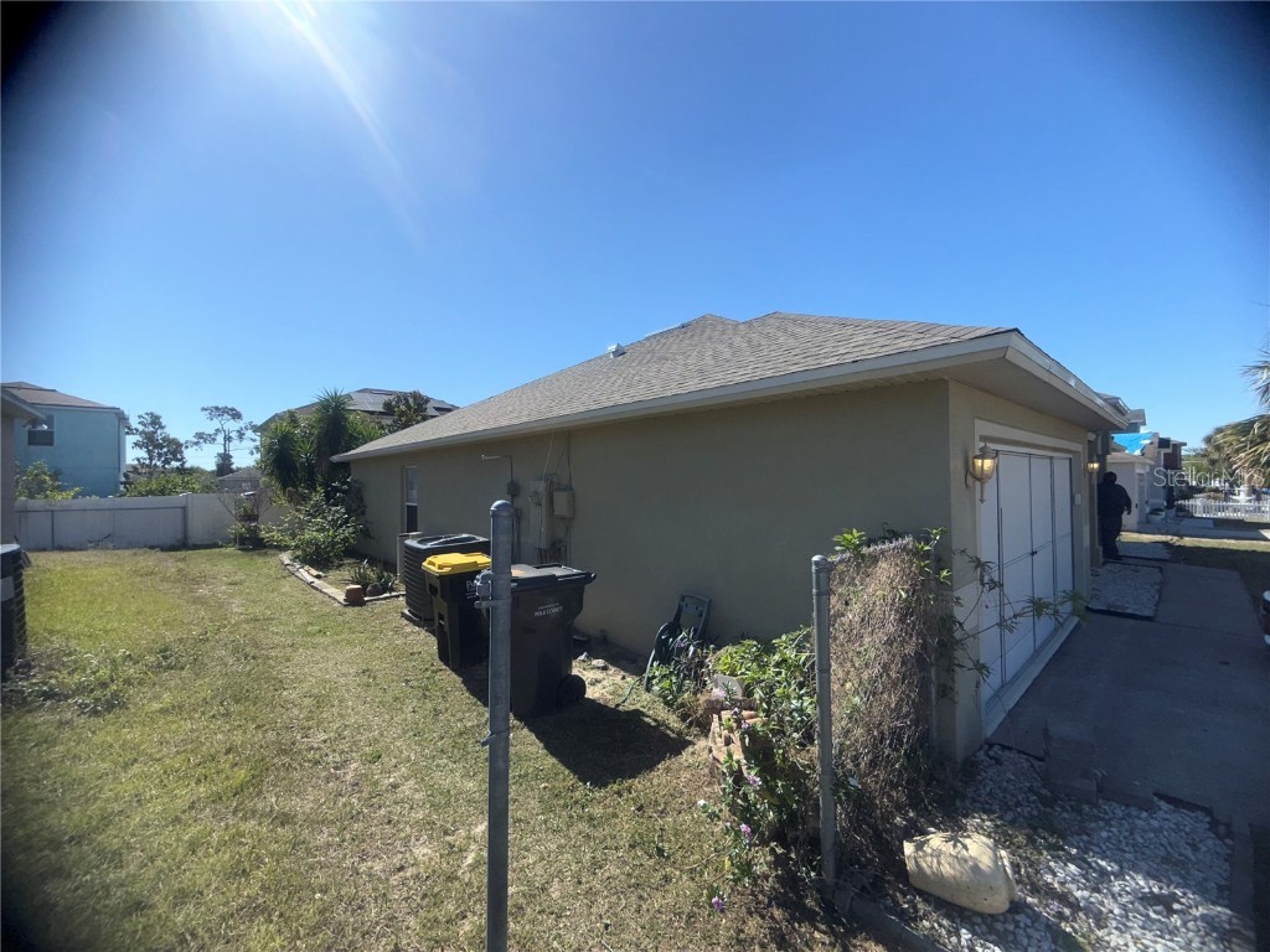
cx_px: 635
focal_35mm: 14
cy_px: 476
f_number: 2.2
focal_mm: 2.22
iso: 16
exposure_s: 1/1125
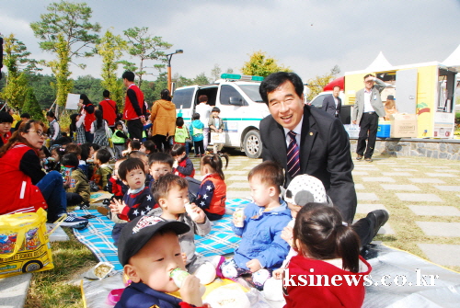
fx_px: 384
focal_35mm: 30
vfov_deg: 43.7
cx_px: 230
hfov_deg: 61.9
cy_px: 154
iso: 1250
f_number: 11
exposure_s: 1/800
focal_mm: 20
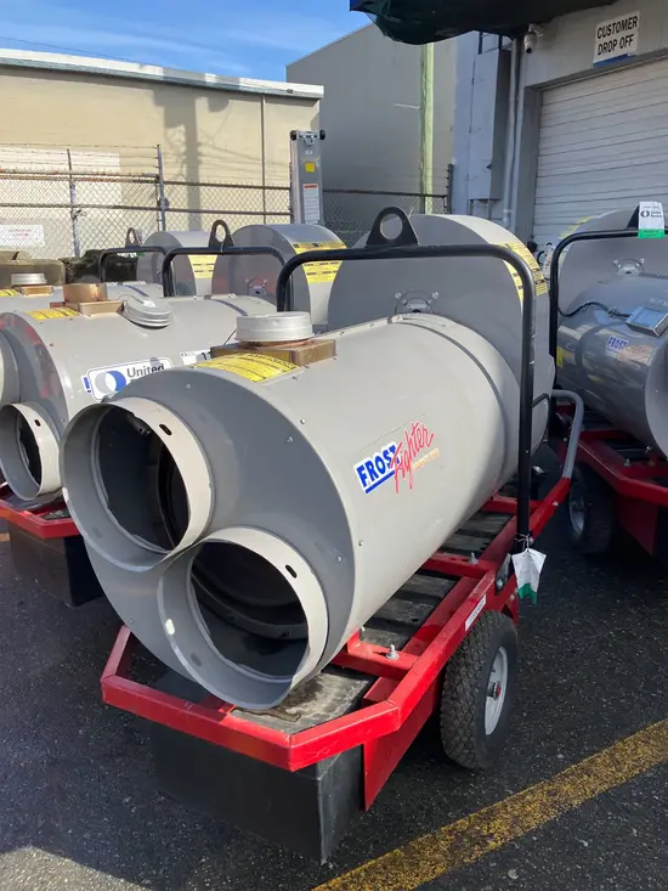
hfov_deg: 49.8
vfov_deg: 63.4
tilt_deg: -13.7
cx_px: 334
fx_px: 720
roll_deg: -1.0
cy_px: 446
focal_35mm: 28
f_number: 1.8
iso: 32
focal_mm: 3.99
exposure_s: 1/1130
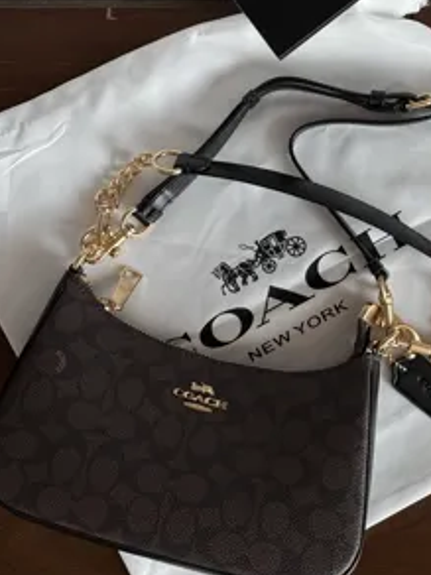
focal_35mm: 79
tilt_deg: -86.0
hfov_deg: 18.6
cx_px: 291
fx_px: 1311
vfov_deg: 24.5
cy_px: 161
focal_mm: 6.76
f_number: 1.78
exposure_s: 1/220
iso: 125
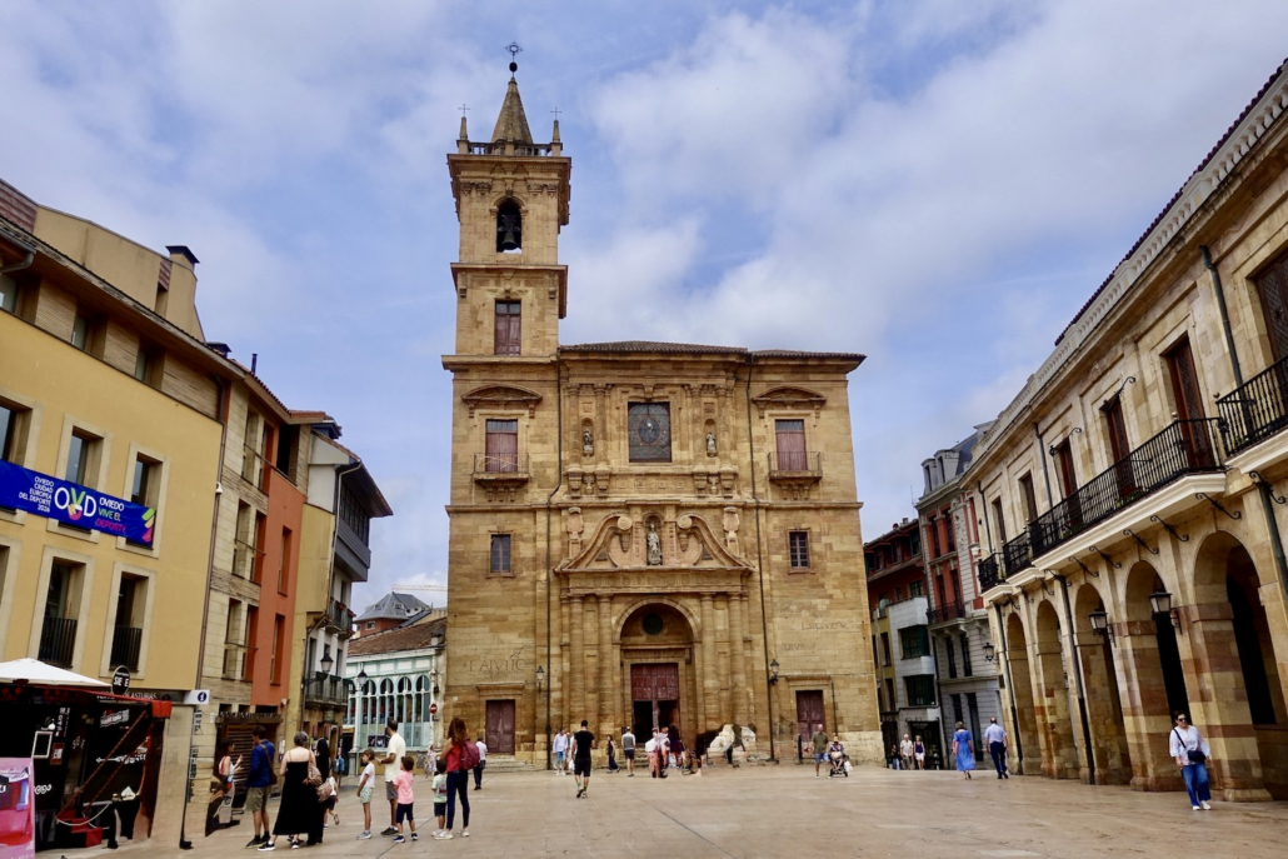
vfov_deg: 53.1
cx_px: 644
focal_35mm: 24
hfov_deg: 73.7
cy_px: 430
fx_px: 859
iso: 125
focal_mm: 8.8
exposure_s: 1/500
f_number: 5.6
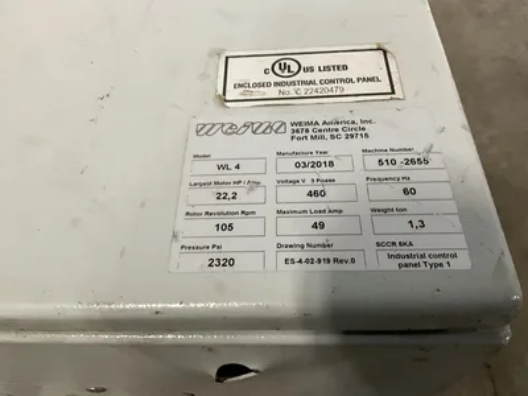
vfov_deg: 48.2
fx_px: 442
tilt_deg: -58.6
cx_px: 264
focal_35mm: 29
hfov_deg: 61.7
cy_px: 198
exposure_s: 1/60
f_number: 1.8
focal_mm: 3
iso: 250
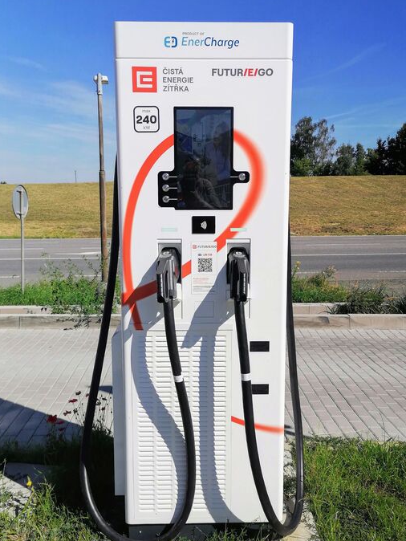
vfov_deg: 51.3
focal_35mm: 36
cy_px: 270
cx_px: 204
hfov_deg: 39.7
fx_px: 563
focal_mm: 5.3
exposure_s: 1/2924
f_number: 1.8
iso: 50
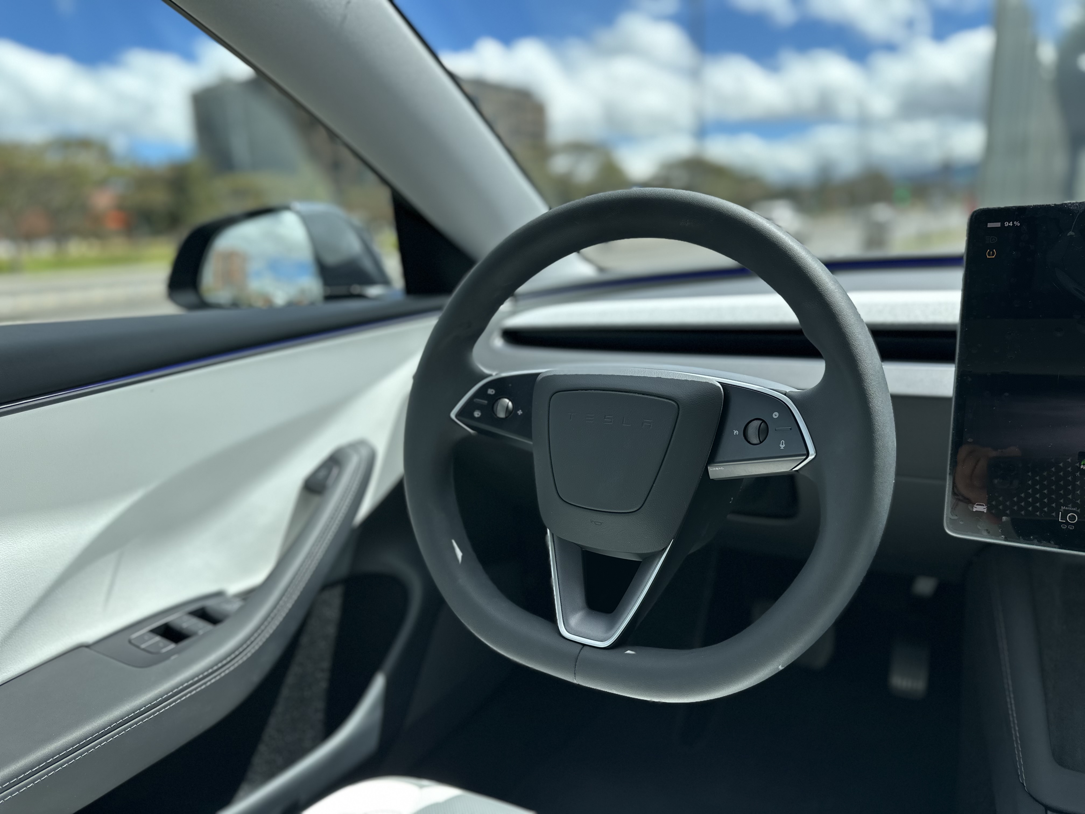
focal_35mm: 24
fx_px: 752
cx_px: 542
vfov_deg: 56.8
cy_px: 407
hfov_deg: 71.6
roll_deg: +1.9
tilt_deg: -13.5
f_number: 1.78
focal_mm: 6.86
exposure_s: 1/1289
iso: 80
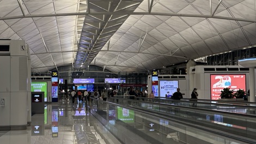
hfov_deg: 36.5
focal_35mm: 57
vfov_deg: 21.1
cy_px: 70
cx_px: 100
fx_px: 387
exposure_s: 1/118
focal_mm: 6.76
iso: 100
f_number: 1.78
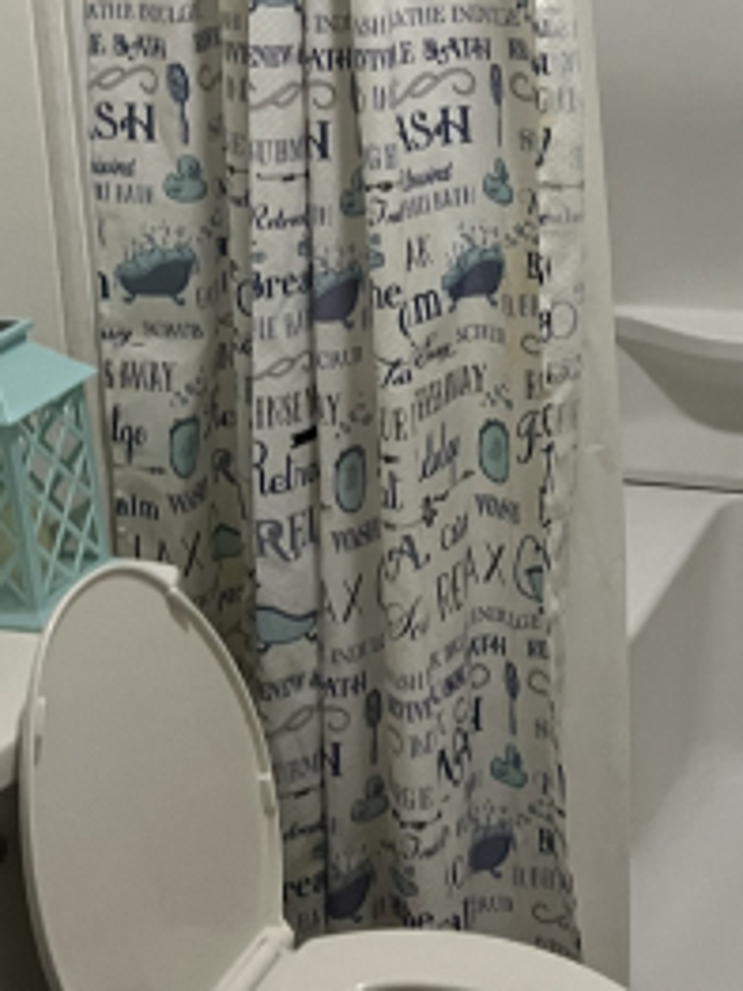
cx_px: 705
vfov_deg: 28.8
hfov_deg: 21.6
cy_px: 202
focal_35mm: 66
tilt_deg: -11.7
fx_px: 1890
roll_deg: +0.0
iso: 320
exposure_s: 1/60
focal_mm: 5.7
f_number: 1.5
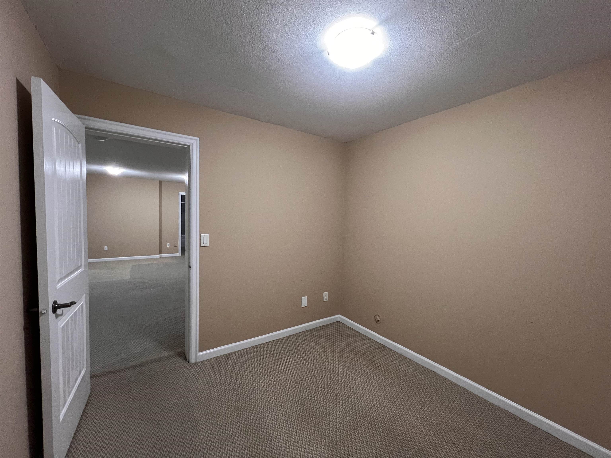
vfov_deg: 89.9
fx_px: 229
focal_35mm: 13
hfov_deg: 106.2
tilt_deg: -3.7
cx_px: 306
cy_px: 229
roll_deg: -1.4
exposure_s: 1/60
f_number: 1.8
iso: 400
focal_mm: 1.57
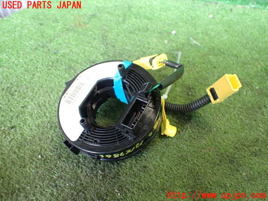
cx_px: 134
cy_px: 100
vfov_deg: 46.8
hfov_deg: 60.0
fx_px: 232
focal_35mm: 30
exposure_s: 1/100
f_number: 2.3
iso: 800
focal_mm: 5.4
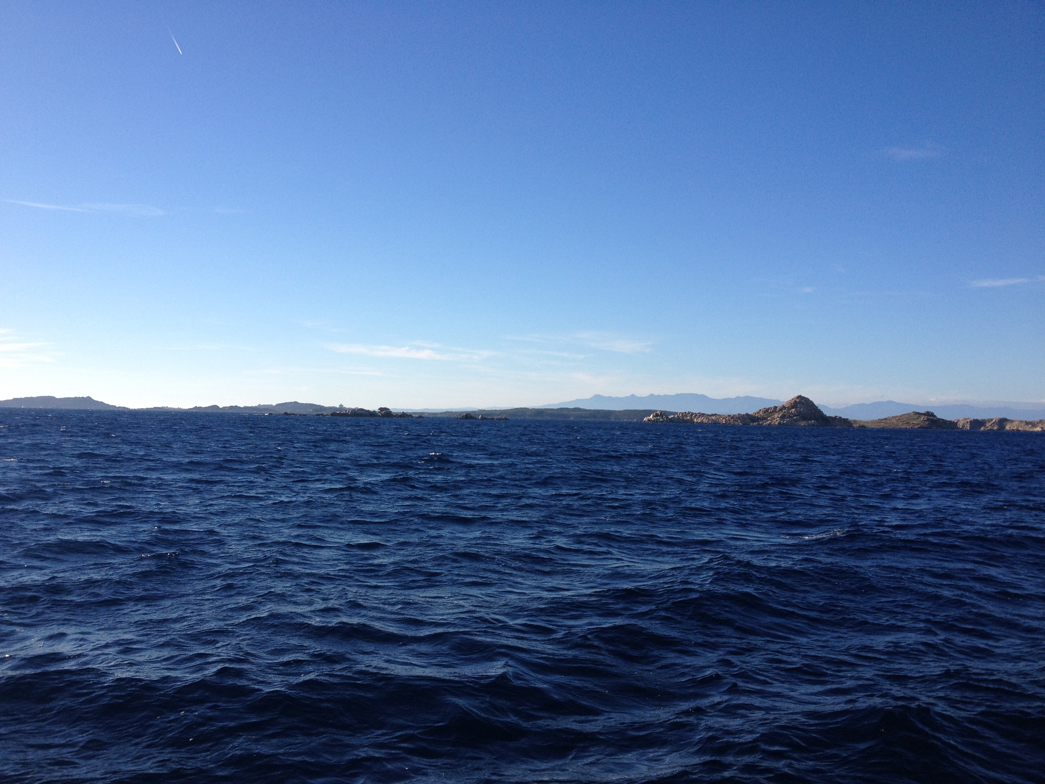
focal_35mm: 35
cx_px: 522
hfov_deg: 52.6
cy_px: 392
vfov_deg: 40.7
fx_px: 1057
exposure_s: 1/1783
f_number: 2.4
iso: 64
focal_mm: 4.28
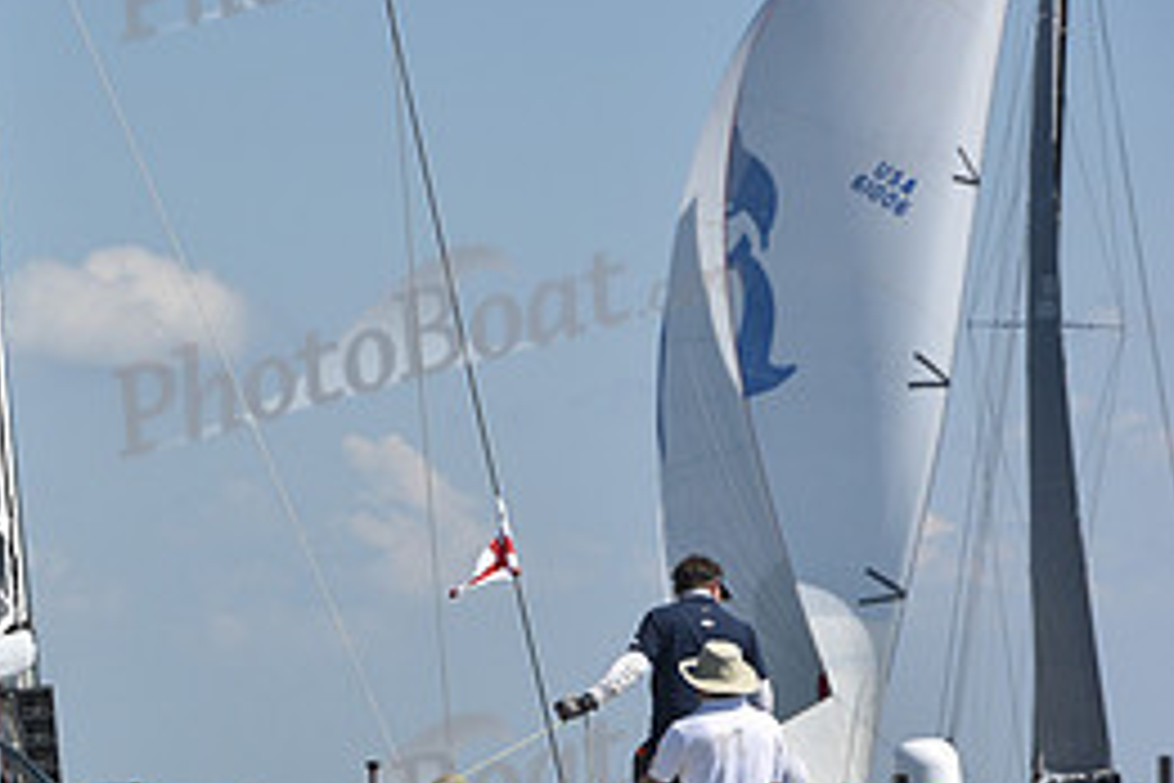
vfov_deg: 3.7
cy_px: 637
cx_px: -117
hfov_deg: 5.6
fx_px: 11967
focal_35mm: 367
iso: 320
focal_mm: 165
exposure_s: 1/1250
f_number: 10
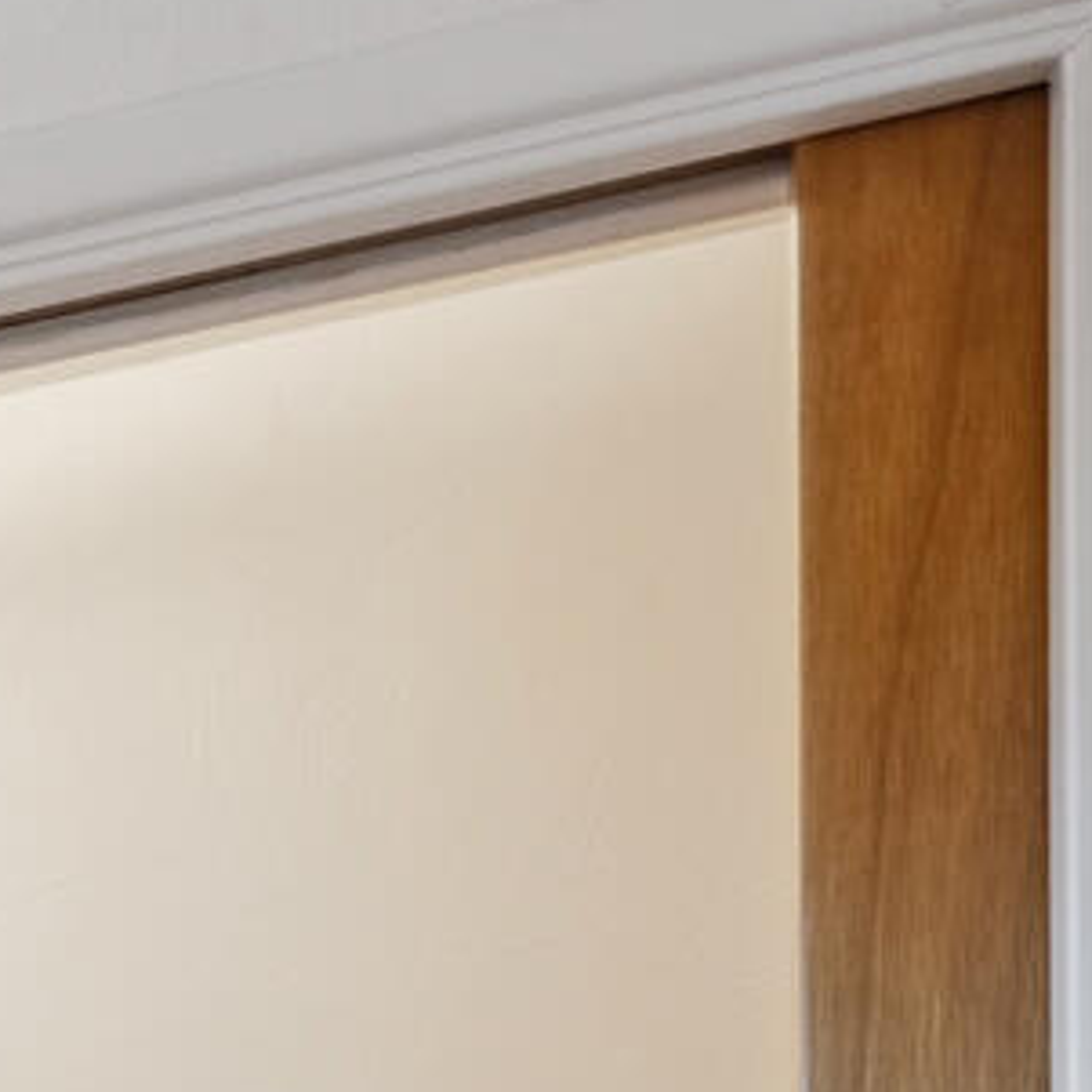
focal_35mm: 127
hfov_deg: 8.0
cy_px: 2418
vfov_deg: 11.8
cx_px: -3323
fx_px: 4533
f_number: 8
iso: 800
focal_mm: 18
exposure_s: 1/5
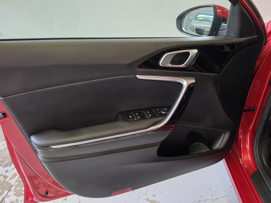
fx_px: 180
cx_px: 136
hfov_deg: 73.9
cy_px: 102
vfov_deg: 58.9
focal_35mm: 23
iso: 400
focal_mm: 6.5
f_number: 1.4
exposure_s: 1/97.9
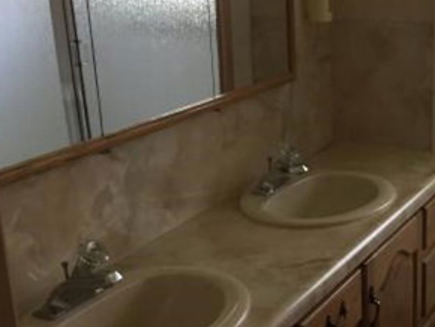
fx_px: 805
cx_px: 356
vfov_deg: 22.9
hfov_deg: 29.5
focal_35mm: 64
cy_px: 184
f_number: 2.2
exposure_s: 1/30
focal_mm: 4.15
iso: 50
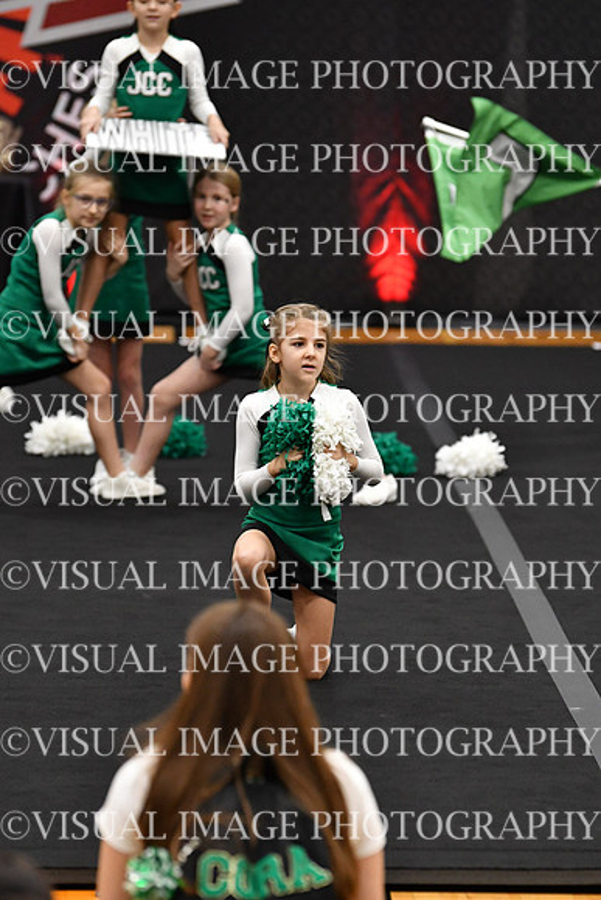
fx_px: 5430
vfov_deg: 9.5
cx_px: 300
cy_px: 450
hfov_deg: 6.3
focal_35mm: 217
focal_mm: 145
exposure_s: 1/800
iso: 4000
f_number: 2.8
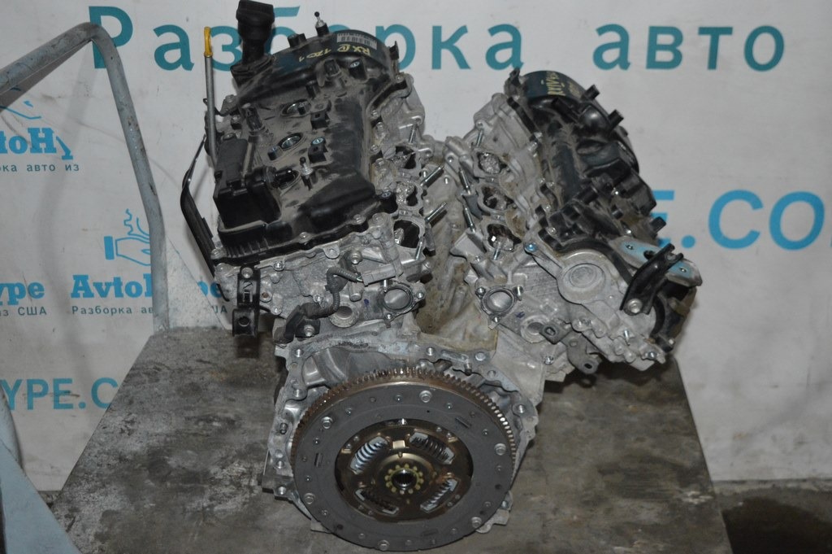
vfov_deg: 25.7
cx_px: 416
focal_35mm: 52
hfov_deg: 37.9
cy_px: 277
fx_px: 1212
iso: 3200
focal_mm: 35
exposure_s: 1/60
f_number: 4.5
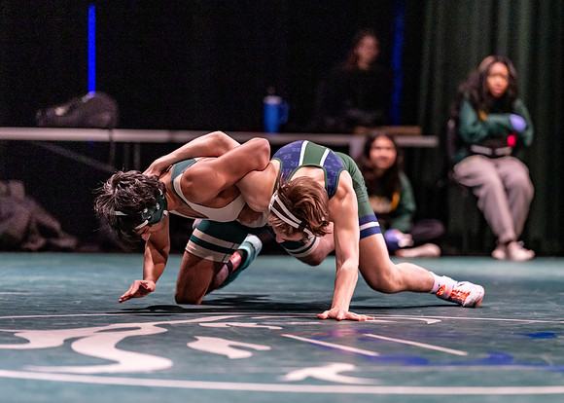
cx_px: 332
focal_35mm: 166
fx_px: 2652
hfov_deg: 12.1
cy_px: 222
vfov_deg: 8.7
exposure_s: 1/800
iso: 2000
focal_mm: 135
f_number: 1.8
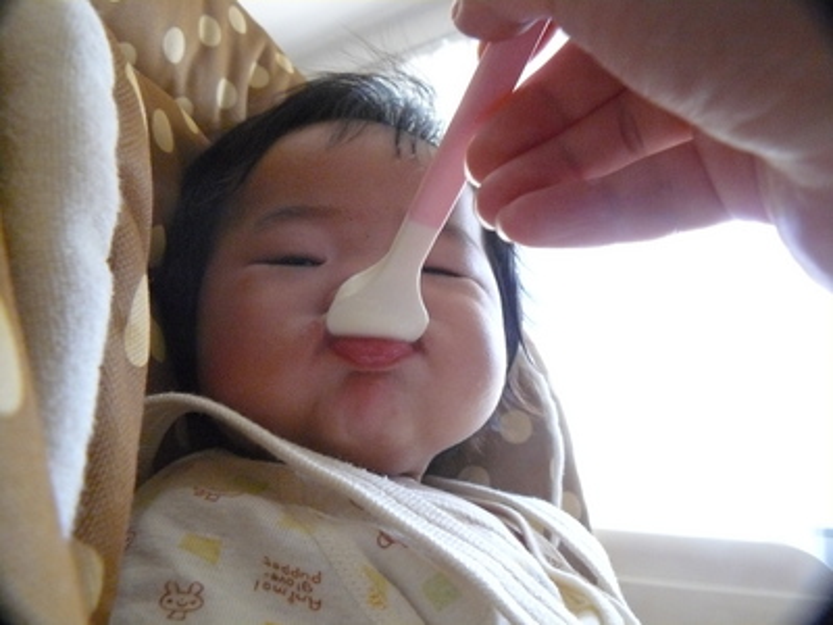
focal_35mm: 36
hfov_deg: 51.4
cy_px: 312
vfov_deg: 39.7
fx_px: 866
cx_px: 416
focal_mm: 6
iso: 400
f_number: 2.8
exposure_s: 1/60
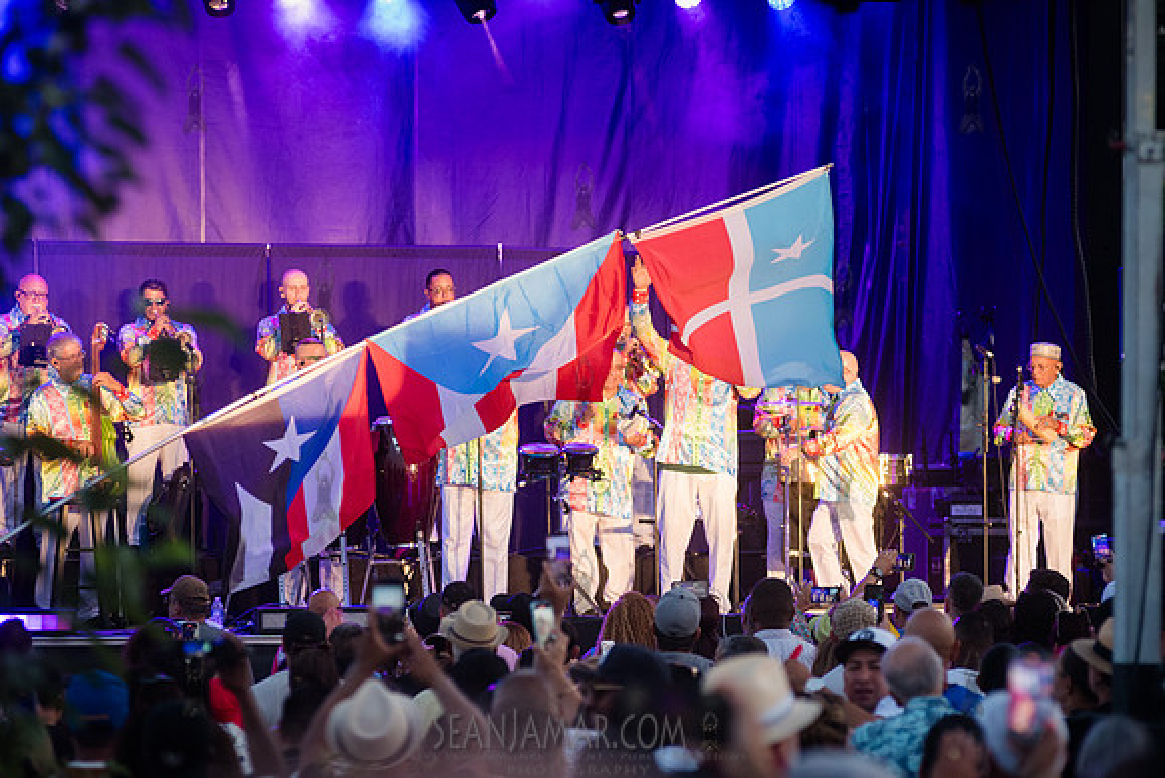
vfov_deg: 6.8
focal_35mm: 203
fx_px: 6560
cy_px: 432
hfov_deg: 10.1
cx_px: 688
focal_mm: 170
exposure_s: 1/500
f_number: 4
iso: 2000
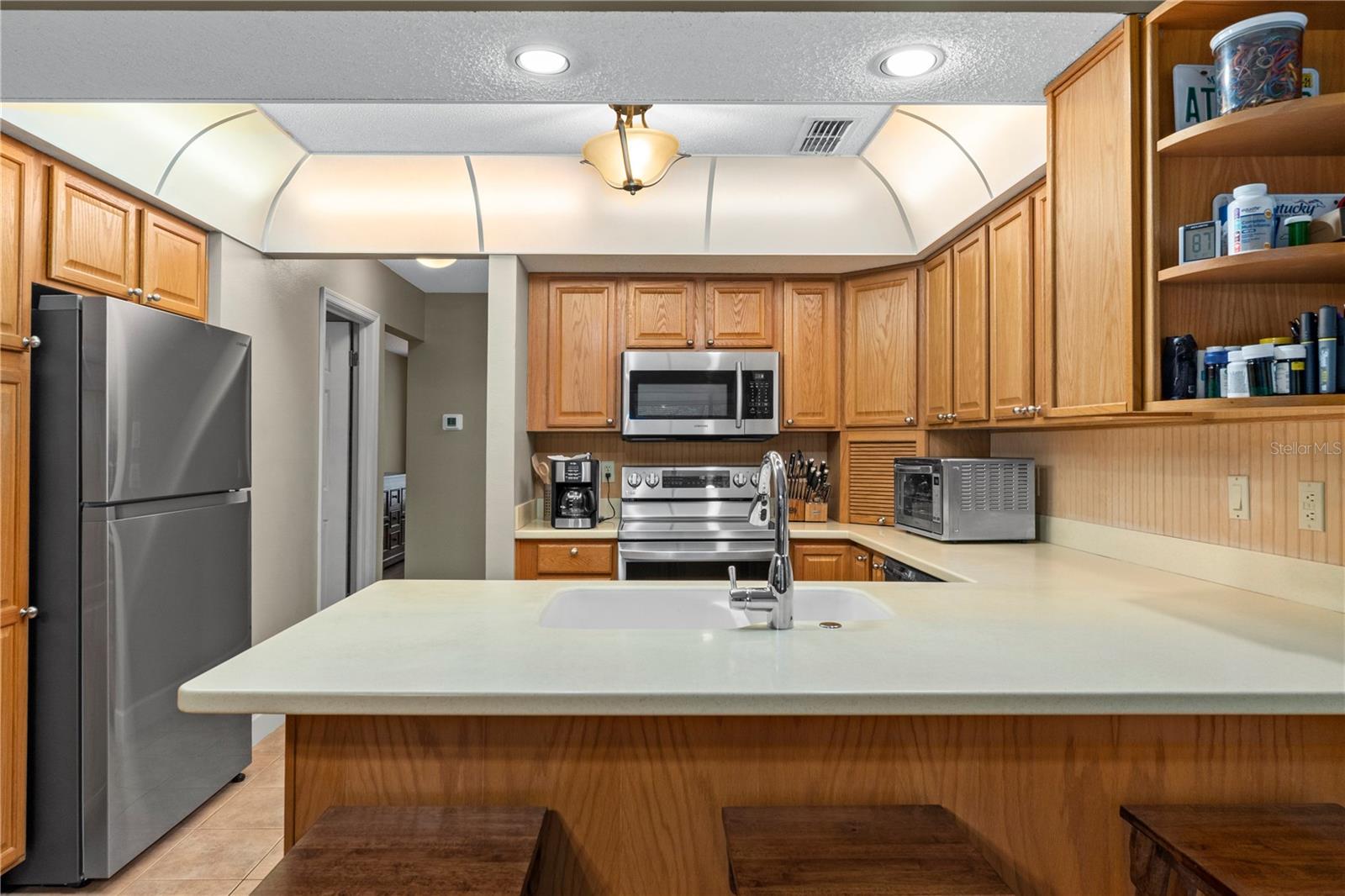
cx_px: 672
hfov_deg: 81.2
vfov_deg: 59.5
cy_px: 448
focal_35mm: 21
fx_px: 784
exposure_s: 1/3
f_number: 8
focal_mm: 14
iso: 320
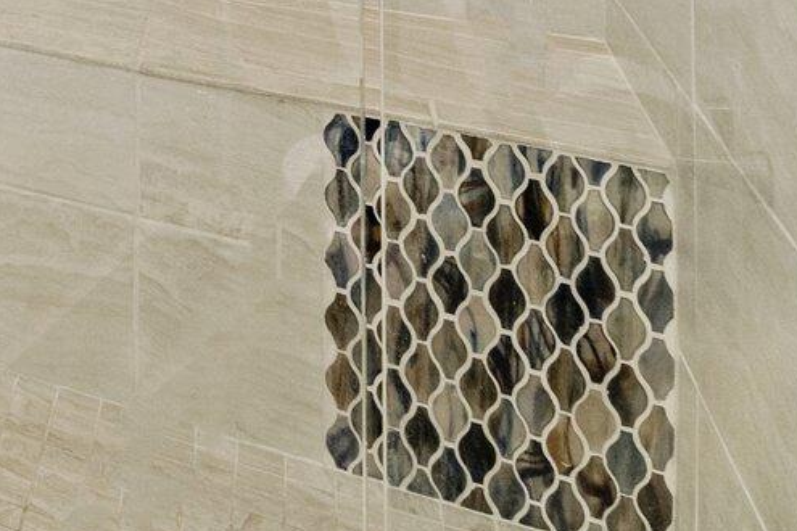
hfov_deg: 19.0
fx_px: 1373
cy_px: -448
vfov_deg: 17.4
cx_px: -803
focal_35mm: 62
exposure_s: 1/1.25
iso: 400
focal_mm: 10
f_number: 8
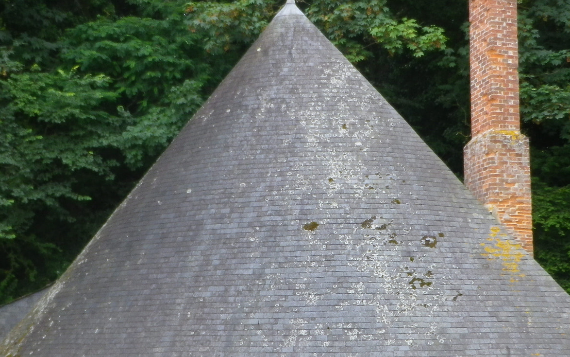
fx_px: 1523
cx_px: 371
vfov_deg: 13.3
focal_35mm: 98
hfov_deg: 21.1
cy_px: 267
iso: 100
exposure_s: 1/100
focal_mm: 9.5
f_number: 4.4
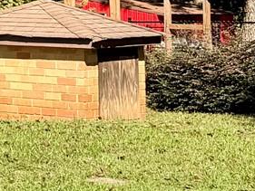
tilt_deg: +2.8
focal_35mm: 175
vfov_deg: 8.3
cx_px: -537
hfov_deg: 8.9
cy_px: -89
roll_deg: -0.5
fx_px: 1290
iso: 80
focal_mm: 6.76
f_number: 1.78
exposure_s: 1/2801
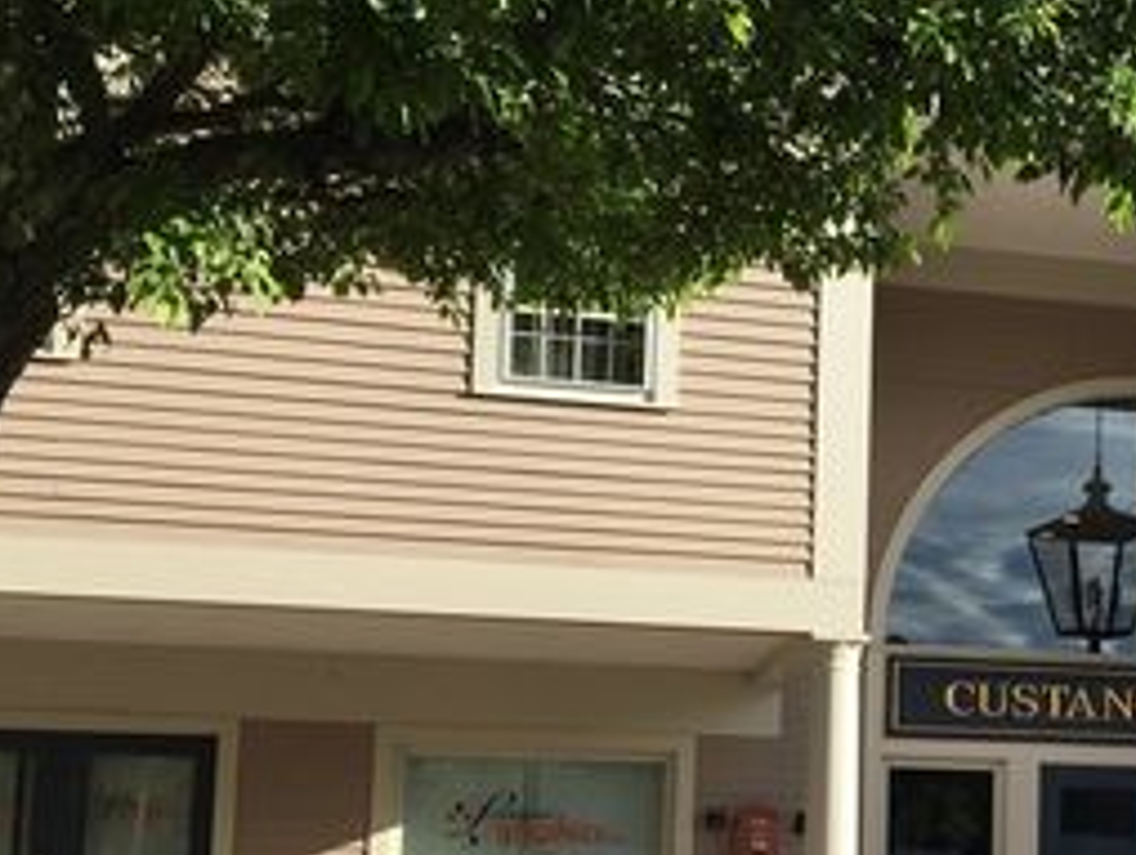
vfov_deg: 25.2
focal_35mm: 57
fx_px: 1872
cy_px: 692
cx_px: 962
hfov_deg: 32.5
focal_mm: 4.15
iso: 32
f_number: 2.2
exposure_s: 1/1364
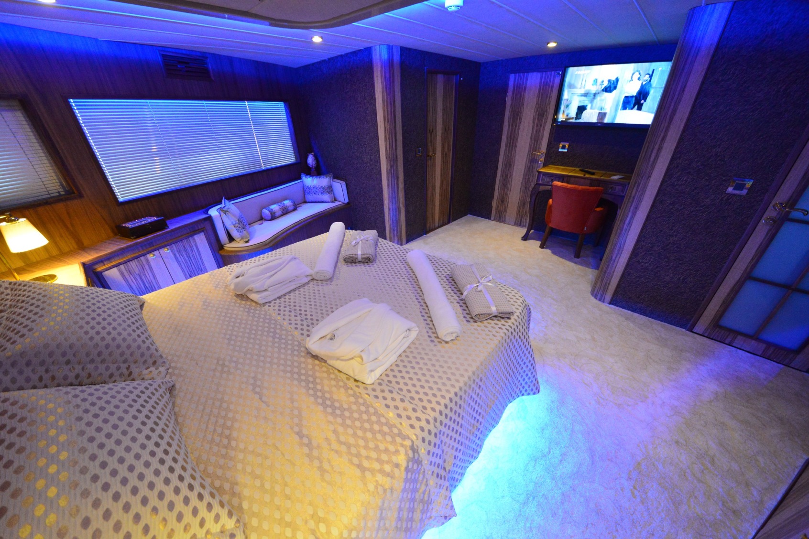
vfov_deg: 90.0
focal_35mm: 12
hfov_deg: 112.6
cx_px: 404
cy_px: 270
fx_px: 270
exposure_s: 1/50
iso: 5000
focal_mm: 12
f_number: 5
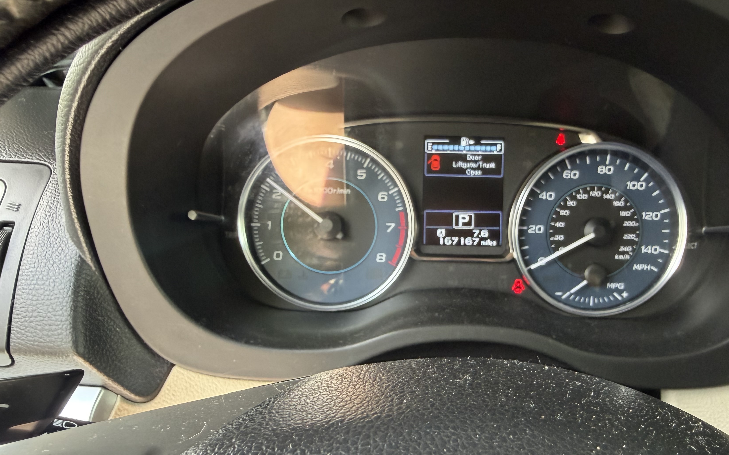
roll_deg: +0.4
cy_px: 316
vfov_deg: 39.9
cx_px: 439
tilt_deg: -24.7
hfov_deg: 60.7
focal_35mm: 31
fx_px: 616
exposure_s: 1/121
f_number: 2.2
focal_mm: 2.22
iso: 250
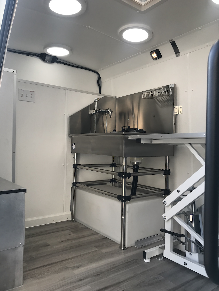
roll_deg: -1.2
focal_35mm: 28
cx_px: 110
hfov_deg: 49.7
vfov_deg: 63.4
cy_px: 146
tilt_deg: +0.2
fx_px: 236
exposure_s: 1/231
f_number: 1.8
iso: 20
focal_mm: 3.99
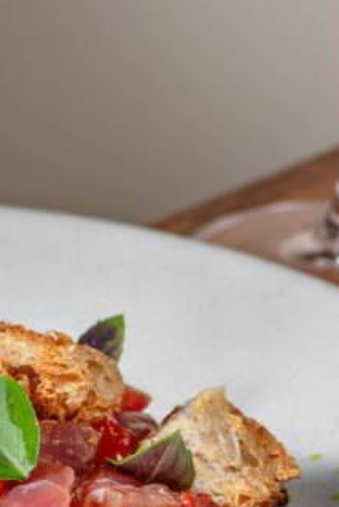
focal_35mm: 296
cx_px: -36
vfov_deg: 7.0
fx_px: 4176
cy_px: 305
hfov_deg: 4.6
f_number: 14
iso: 320
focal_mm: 105
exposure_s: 1/100
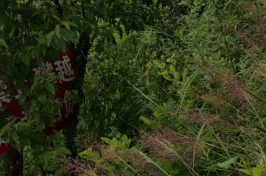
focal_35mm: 179
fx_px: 1321
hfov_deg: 11.2
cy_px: -234
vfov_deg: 7.2
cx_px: -67
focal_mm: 35
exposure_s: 1/100
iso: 100
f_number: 9
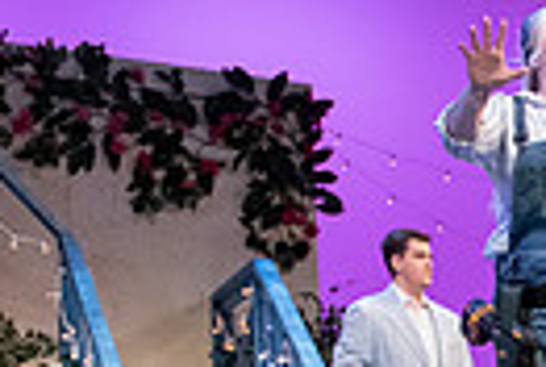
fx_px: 1611
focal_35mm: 106
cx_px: 904
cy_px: 699
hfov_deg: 16.8
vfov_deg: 11.8
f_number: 2.8
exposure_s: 1/250
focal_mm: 24
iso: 4000
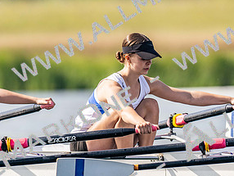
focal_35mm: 1170
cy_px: 84
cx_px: 113
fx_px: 7916
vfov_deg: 1.3
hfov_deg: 1.7
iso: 280
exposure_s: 1/2500
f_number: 5.6
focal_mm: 600
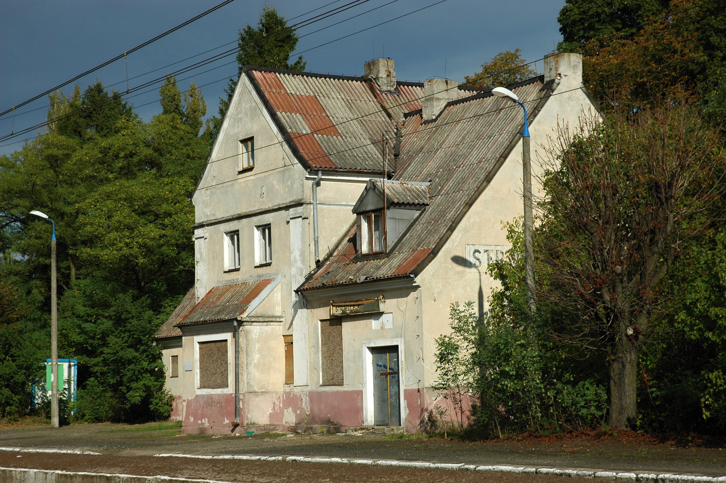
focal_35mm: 78
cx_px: 363
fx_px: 1572
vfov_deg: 17.5
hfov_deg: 26.0
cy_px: 242
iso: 200
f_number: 8
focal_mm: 52
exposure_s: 1/640
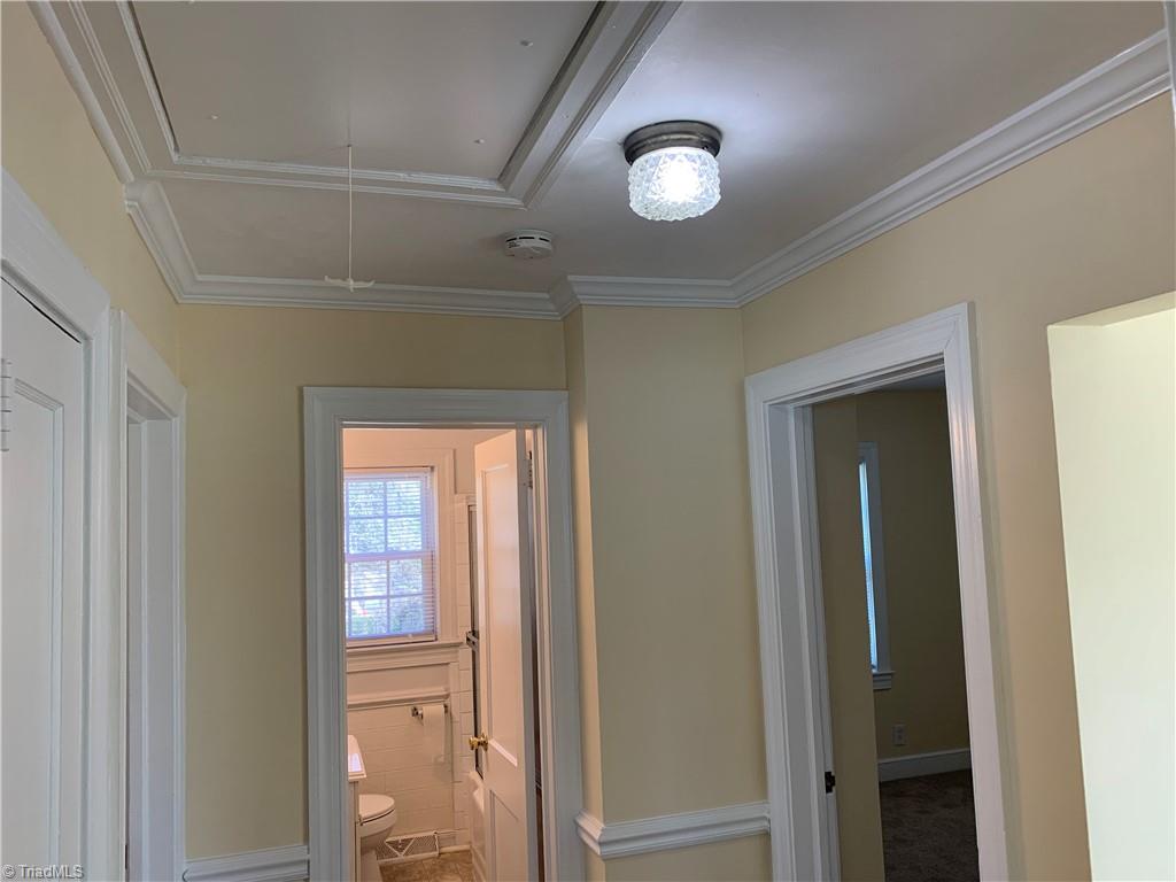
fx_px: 883
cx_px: 588
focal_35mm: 26
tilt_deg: +5.1
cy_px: 441
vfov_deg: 53.1
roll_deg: +2.6
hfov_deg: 67.3
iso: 100
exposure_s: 1/120
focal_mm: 4.25
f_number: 1.8
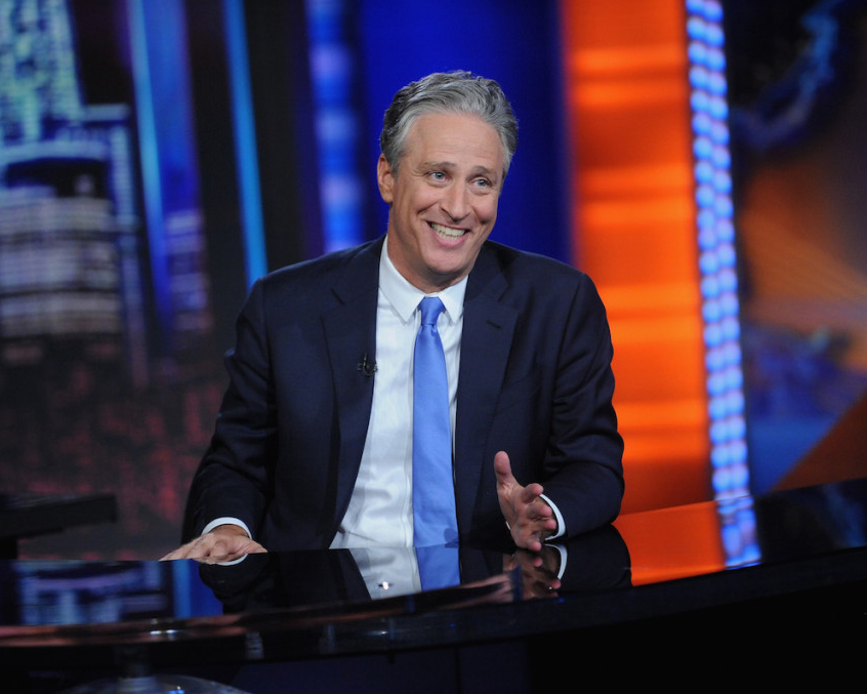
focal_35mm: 176
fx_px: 4517
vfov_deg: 8.8
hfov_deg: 11.0
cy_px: 346
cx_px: 421
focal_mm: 155
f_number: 3.2
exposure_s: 1/400
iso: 3200
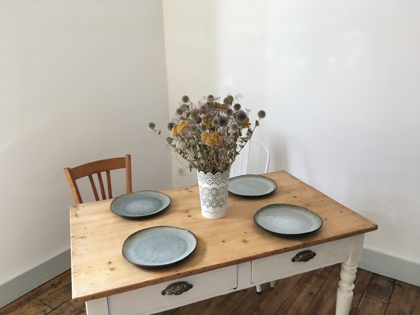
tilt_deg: -19.1
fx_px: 352
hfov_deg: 61.7
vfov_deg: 48.2
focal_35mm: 29
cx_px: 210
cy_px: 158
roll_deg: +3.2
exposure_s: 1/33
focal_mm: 4.15
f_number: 2.2
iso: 40
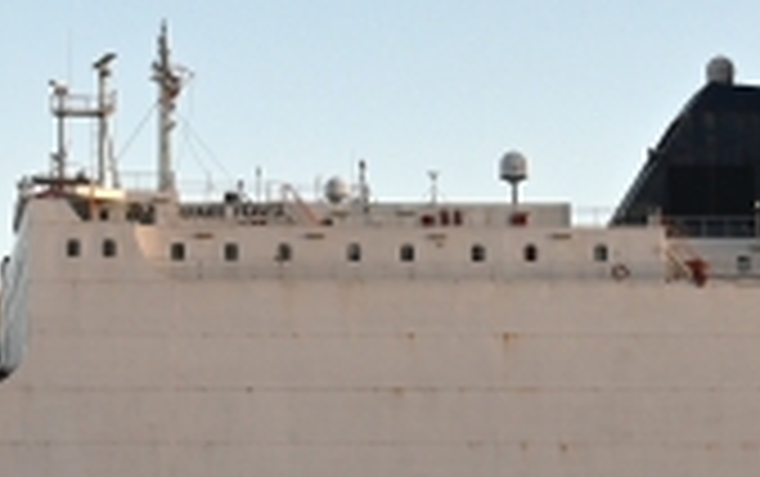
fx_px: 4354
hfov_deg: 9.8
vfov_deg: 6.3
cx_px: -162
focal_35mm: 210
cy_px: 290
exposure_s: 1/250
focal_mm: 34
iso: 100
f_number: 5.6
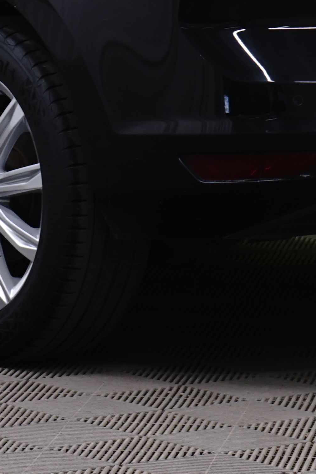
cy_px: -136
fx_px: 3661
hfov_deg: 4.9
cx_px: 40
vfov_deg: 7.3
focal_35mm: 278
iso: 400
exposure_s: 1/6
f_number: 8
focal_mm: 70
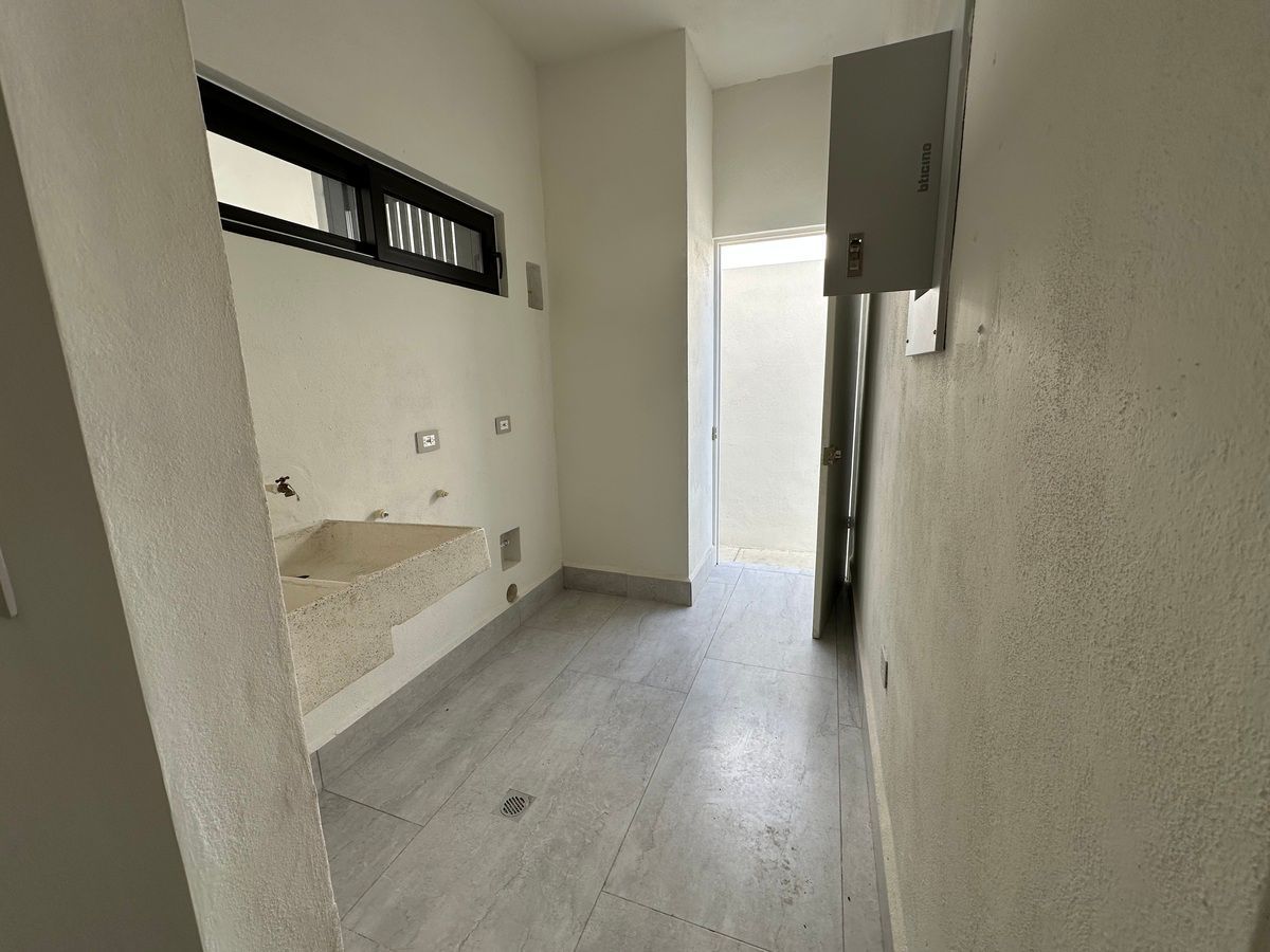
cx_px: 635
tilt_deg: -10.5
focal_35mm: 14
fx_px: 514
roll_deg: +1.3
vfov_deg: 85.7
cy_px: 476
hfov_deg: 102.1
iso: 40
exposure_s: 1/141
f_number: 2.2
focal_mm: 2.22
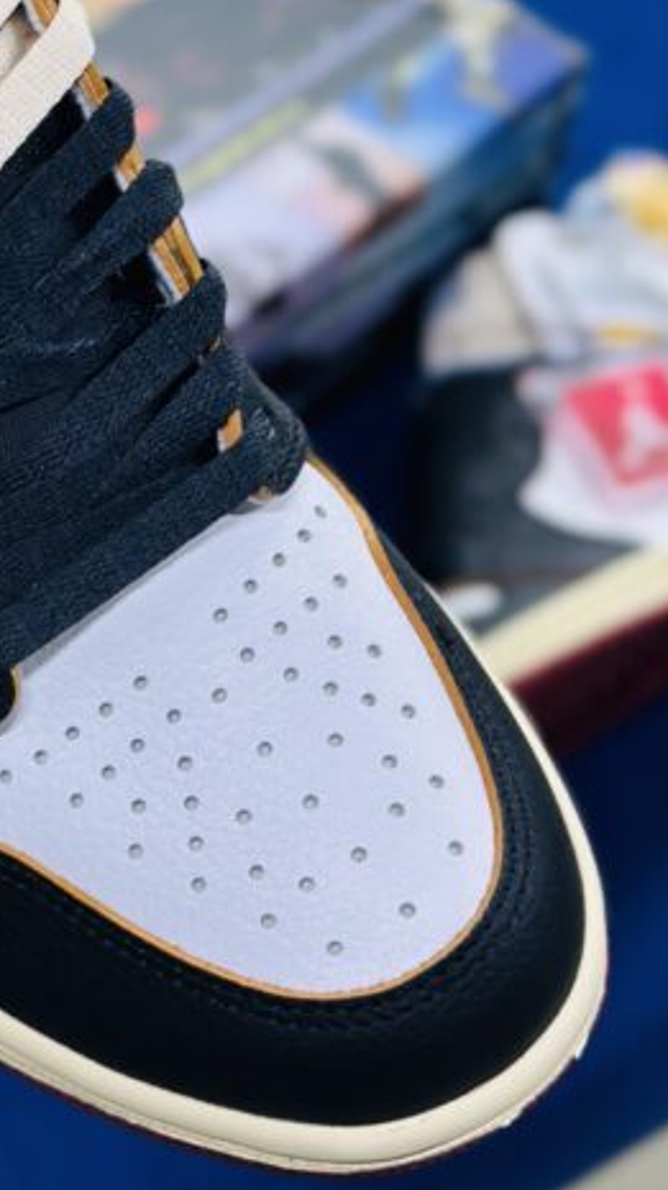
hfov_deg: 11.4
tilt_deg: -48.9
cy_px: 303
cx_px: -44
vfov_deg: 20.2
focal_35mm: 105
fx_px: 3312
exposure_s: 1/100
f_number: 1.78
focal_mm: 6.86
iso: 64
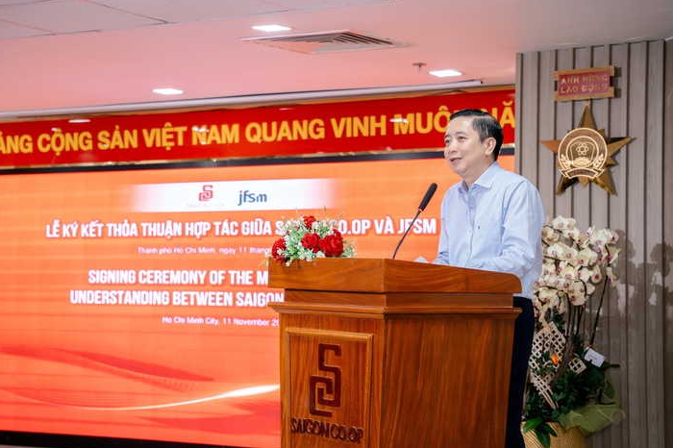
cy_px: 224
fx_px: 1495
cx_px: 296
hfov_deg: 25.4
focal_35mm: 80
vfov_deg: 17.0
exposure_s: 1/250
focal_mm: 70
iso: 1250
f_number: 3.2
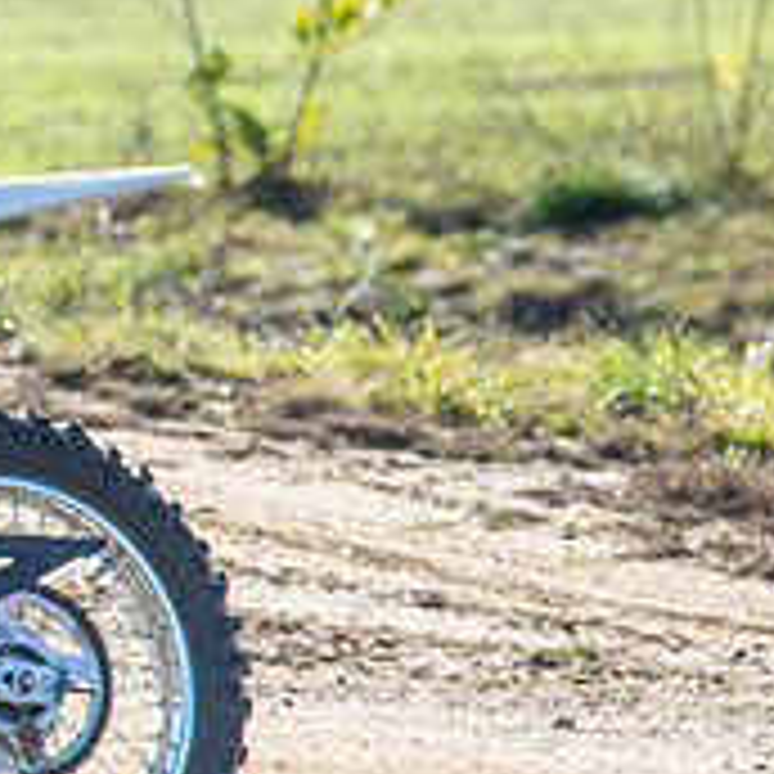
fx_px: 32051
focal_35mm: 1267
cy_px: 132
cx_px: -497
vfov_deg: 1.4
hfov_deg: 1.4
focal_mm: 280
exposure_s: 1/160
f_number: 11
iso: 200
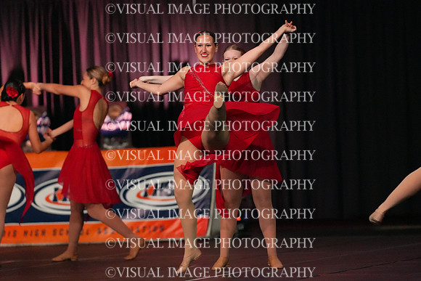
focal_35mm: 300
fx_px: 3509
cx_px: 210
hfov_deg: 6.9
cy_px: 140
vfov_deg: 4.6
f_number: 3.5
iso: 16000
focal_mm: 300
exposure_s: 1/1250
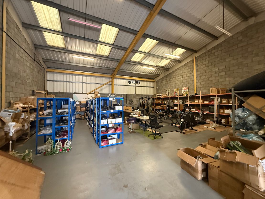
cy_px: 100
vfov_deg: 85.7
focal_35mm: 14
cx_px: 132
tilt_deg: +1.1
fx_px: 107
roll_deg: +0.0
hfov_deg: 102.1
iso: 800
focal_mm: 2.22
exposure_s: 1/50
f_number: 2.2
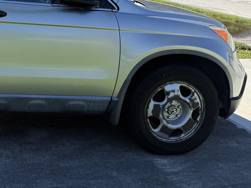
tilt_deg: -5.9
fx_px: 413
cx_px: -38
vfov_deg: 24.4
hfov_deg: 29.7
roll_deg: -0.3
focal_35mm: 57
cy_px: -4
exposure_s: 1/3145
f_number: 1.78
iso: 80
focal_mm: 6.76
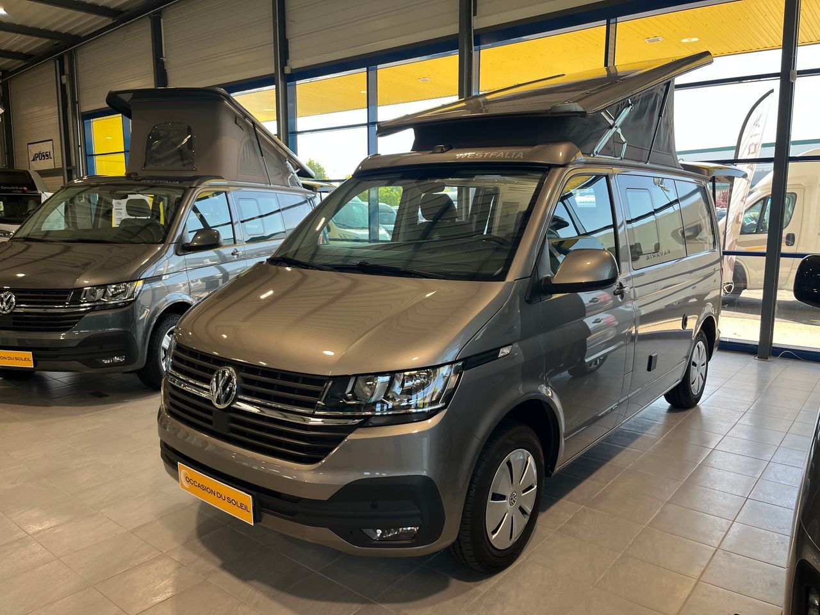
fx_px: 616
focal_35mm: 26
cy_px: 308
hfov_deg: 67.3
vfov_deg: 53.1
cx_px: 410
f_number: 1.6
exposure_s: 1/206
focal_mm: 5.1
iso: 40
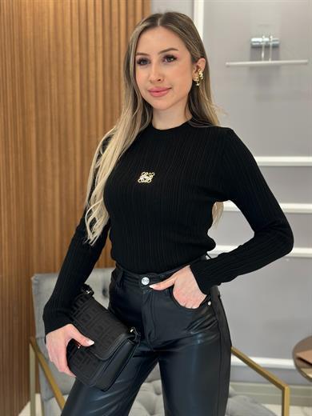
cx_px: 156
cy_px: 208
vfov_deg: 39.7
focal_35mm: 48
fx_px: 577
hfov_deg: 30.3
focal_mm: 6.86
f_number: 1.78
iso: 125
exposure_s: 1/112
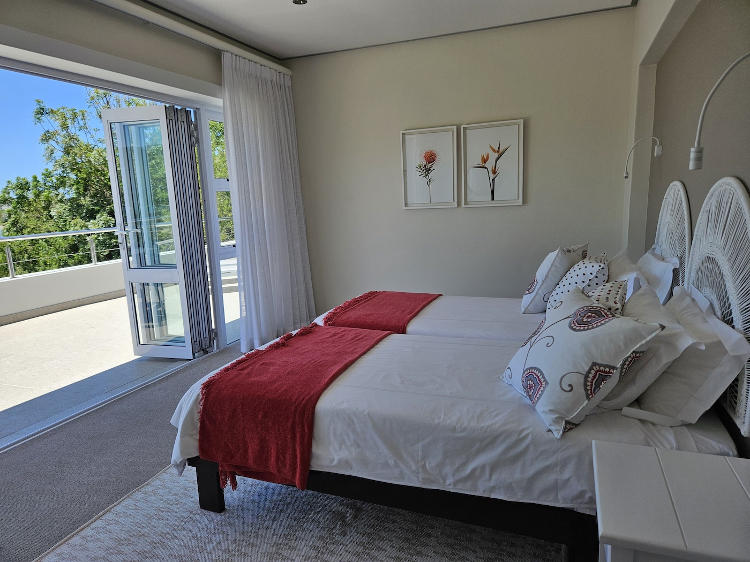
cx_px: 375
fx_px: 498
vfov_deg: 58.9
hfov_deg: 73.9
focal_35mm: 23
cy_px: 281
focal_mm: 5.4
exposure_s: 1/1189
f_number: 1.8
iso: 40
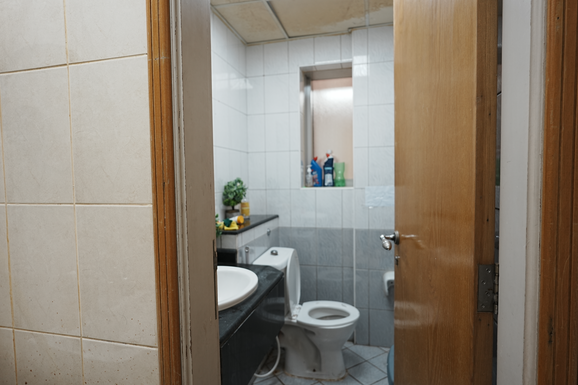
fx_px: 321
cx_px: 289
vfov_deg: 61.9
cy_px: 192
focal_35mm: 20
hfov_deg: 84.0
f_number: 4
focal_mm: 20
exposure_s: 1/125
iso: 250
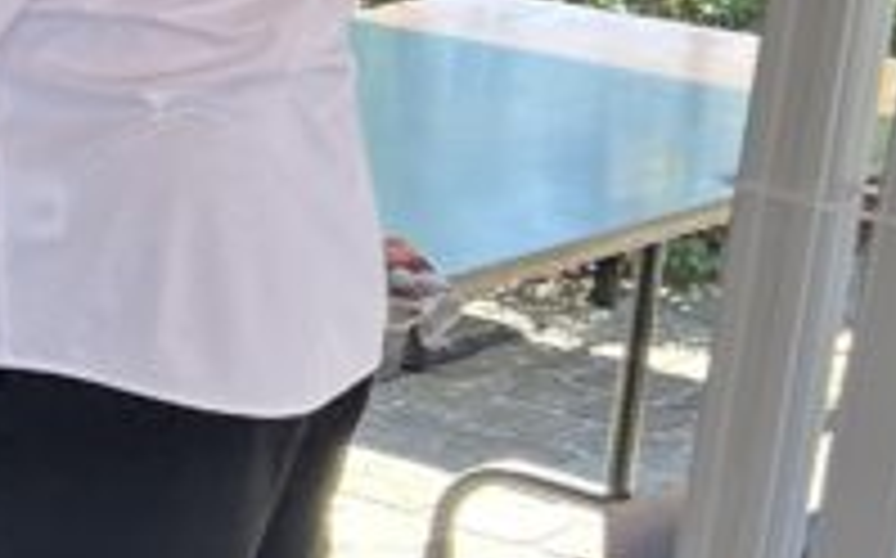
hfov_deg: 12.6
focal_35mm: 142
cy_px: 140
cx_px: -995
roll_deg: +0.2
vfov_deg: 9.2
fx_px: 3465
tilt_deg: -11.8
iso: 40
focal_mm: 5.7
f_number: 1.5
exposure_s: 1/241
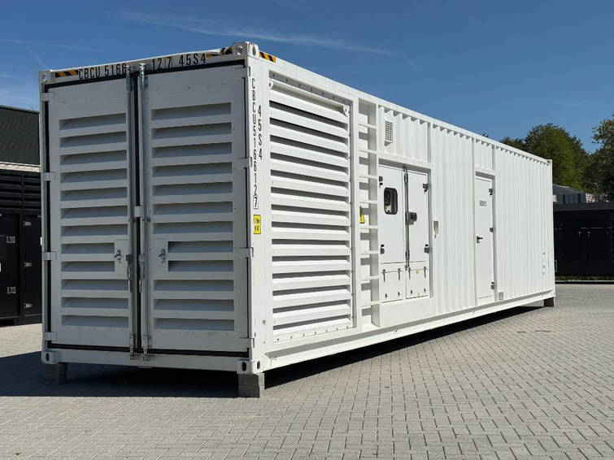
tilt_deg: +0.5
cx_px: 307
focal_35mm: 48
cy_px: 230
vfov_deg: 30.3
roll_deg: +0.7
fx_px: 851
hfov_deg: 39.7
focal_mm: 6.76
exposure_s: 1/16129
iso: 50
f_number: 1.78
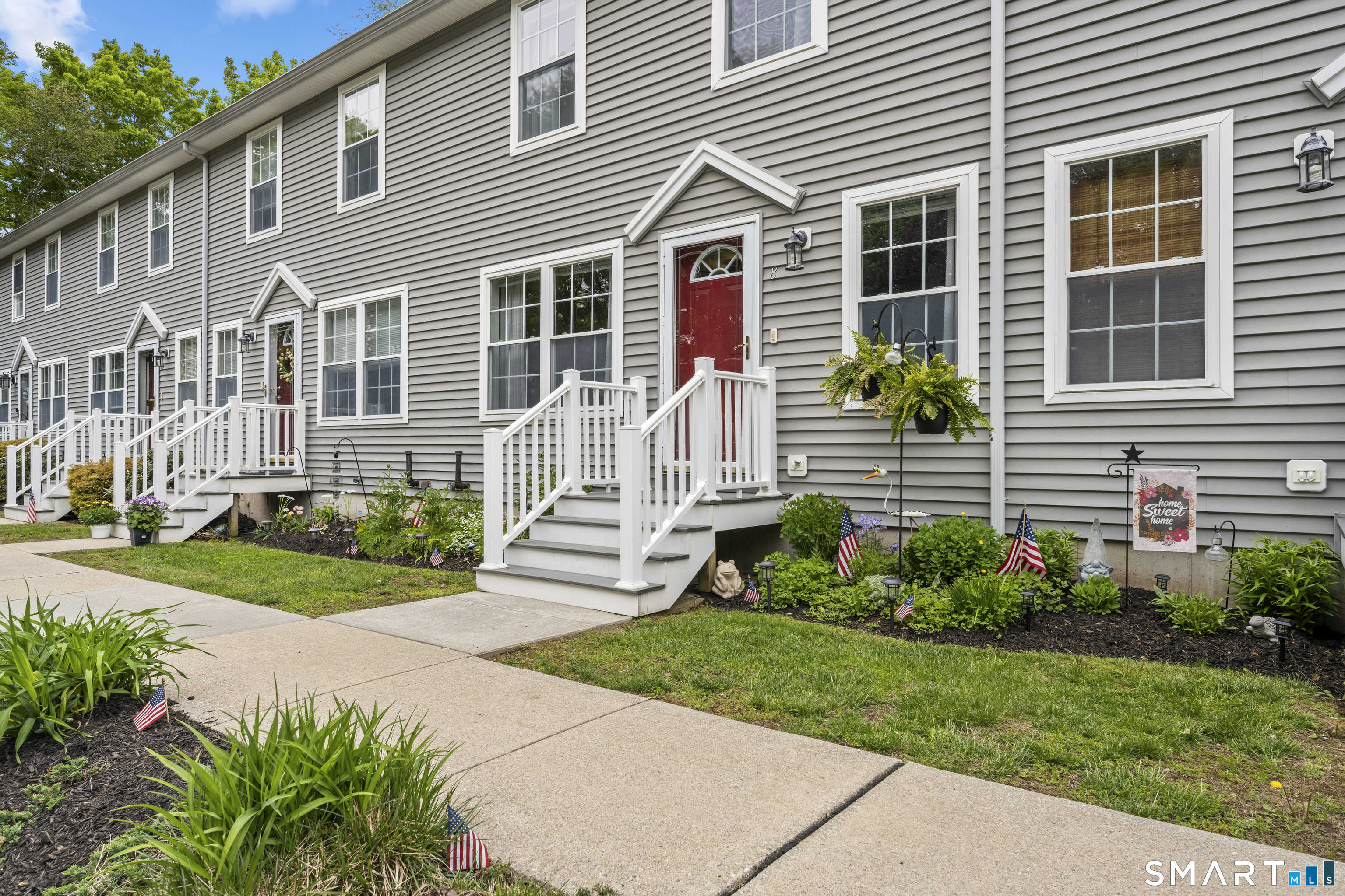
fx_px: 785
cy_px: 448
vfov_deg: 59.5
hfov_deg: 81.2
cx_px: 672
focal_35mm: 21
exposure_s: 1/160
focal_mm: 21
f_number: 9
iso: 320
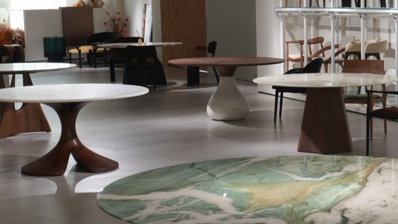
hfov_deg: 22.4
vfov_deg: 12.9
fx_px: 992
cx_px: 315
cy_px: 164
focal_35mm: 94
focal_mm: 33
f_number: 7.1
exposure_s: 1/30
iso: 500
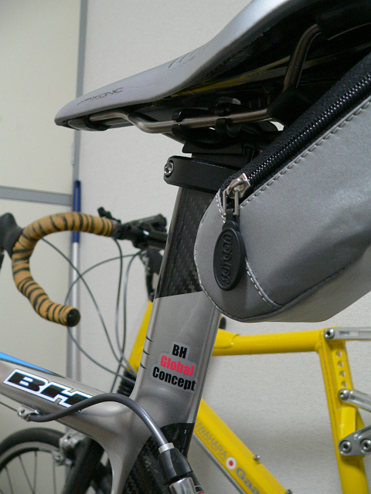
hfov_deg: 39.7
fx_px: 514
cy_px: 247
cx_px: 186
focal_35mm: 36
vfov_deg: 51.4
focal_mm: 6
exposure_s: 1/8
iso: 200
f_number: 2.8
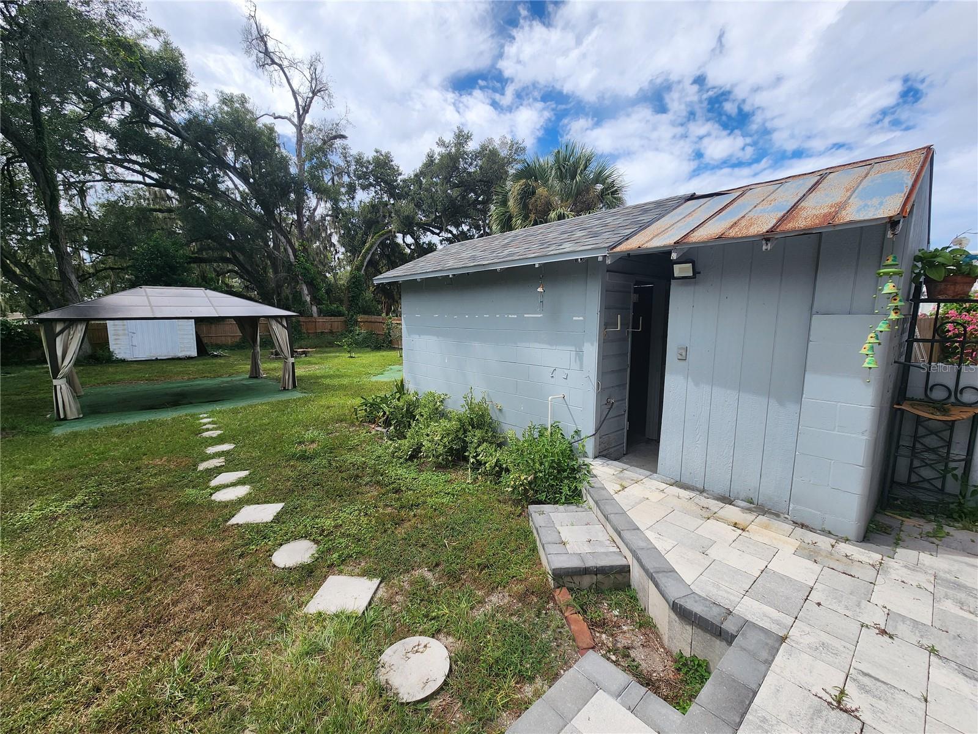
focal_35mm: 13
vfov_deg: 89.9
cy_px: 367
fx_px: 367
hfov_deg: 106.2
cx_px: 489
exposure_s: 1/1829
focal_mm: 2.2
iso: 50
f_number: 2.2
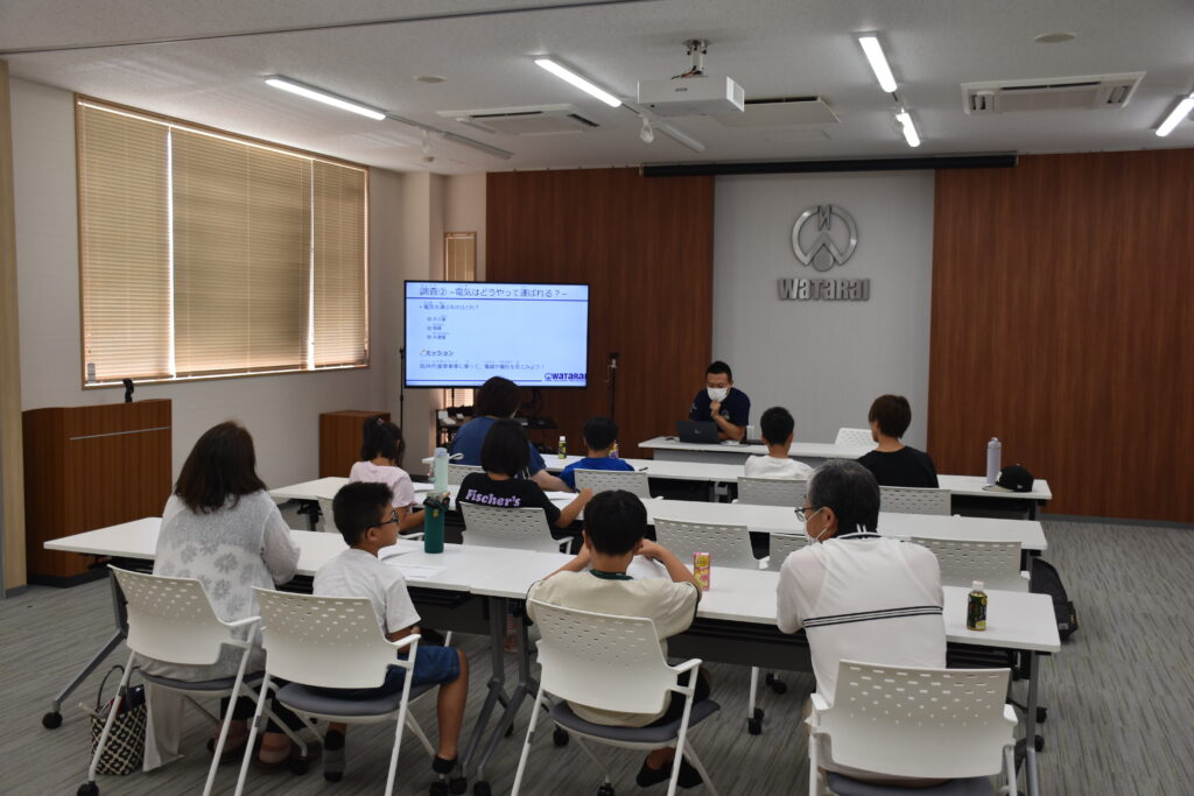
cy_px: 398
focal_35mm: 34
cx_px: 597
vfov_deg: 38.4
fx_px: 1144
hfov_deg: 55.1
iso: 250
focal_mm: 23
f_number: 3.8
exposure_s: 1/100
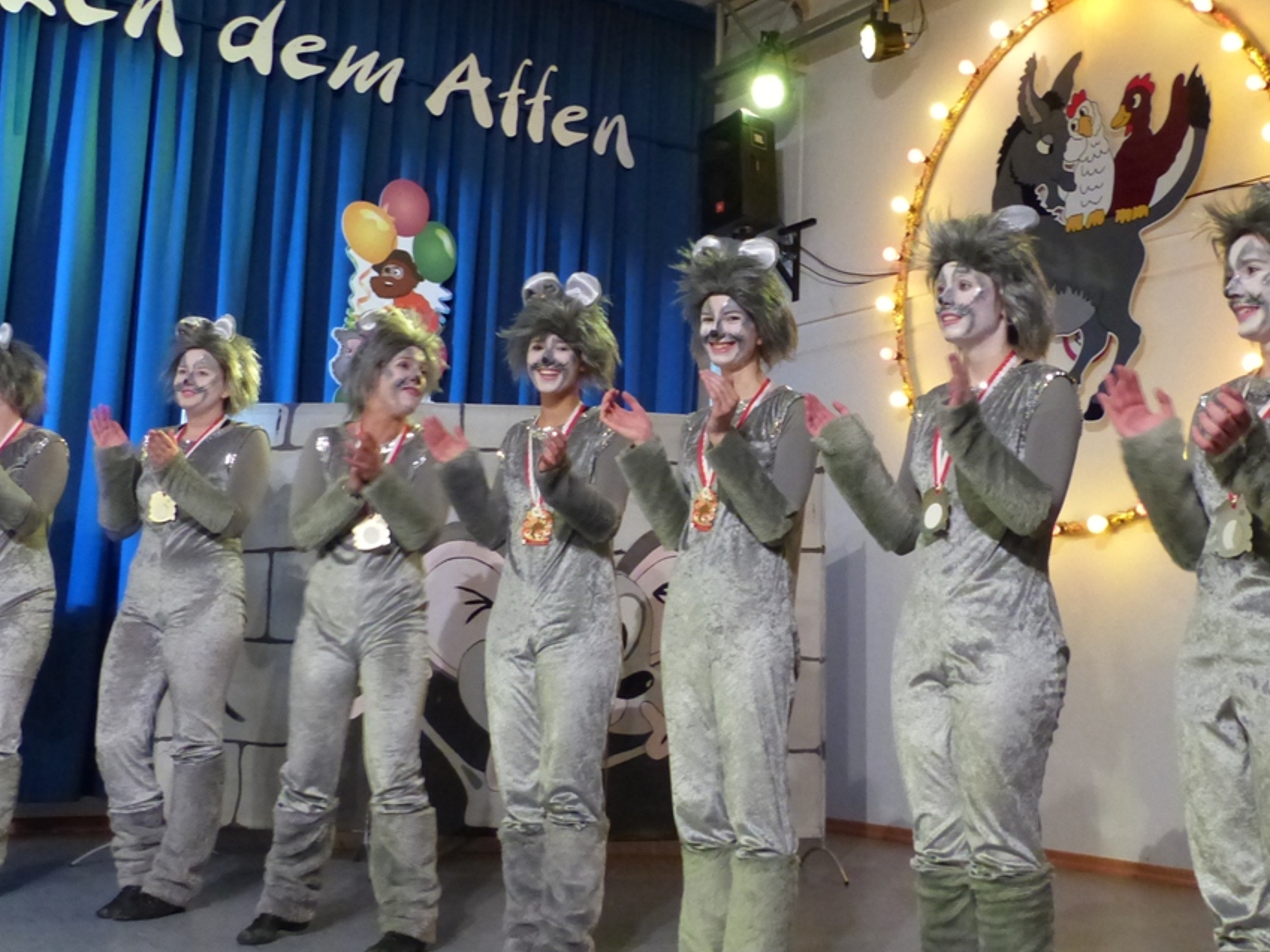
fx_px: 1504
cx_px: 787
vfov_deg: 35.1
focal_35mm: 41
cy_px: 420
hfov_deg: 45.4
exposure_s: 1/50
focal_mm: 5.3
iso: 800
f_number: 2.8
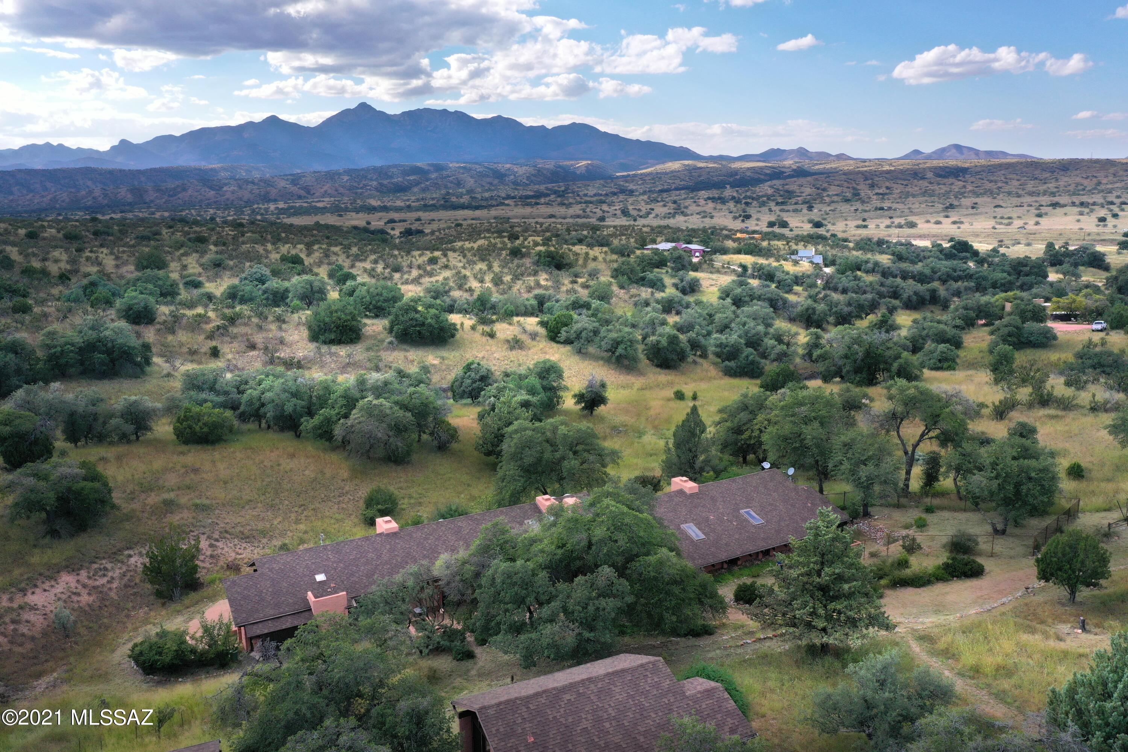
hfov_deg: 65.5
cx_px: 564
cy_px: 376
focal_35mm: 28
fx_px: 877
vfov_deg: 46.4
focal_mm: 10.26
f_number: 6.3
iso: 100
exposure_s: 1/320
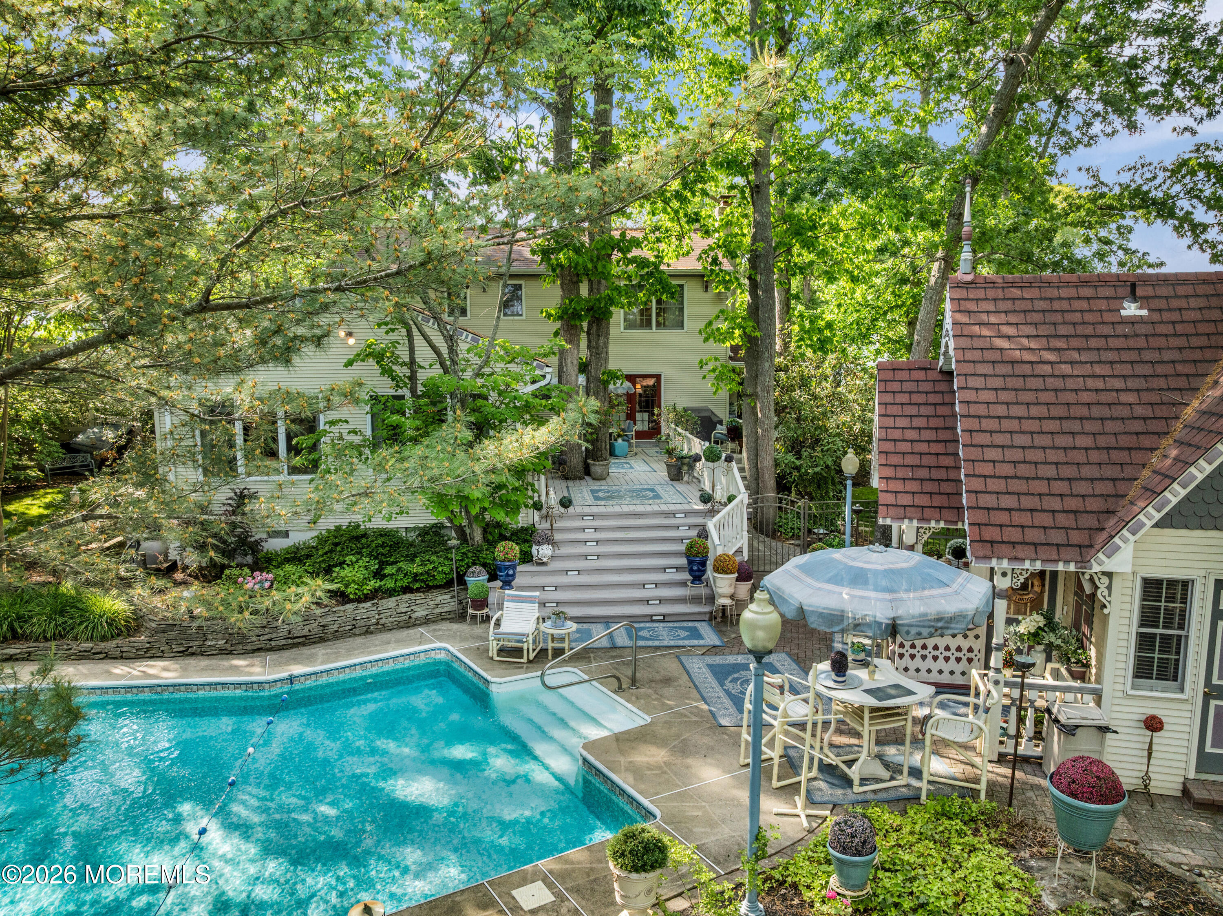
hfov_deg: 71.6
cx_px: 612
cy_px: 458
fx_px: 847
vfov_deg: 56.8
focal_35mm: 24
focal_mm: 12.29
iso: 270
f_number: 2.8
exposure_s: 1/240
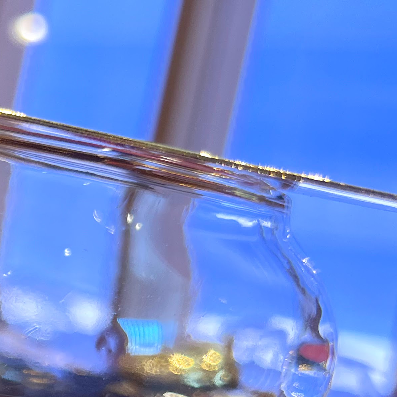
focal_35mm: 78
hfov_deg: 19.7
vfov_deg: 21.7
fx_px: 1012
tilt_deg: -13.8
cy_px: 361
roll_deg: -2.0
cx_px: -169
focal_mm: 5.7
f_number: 1.5
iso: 100
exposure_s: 1/120
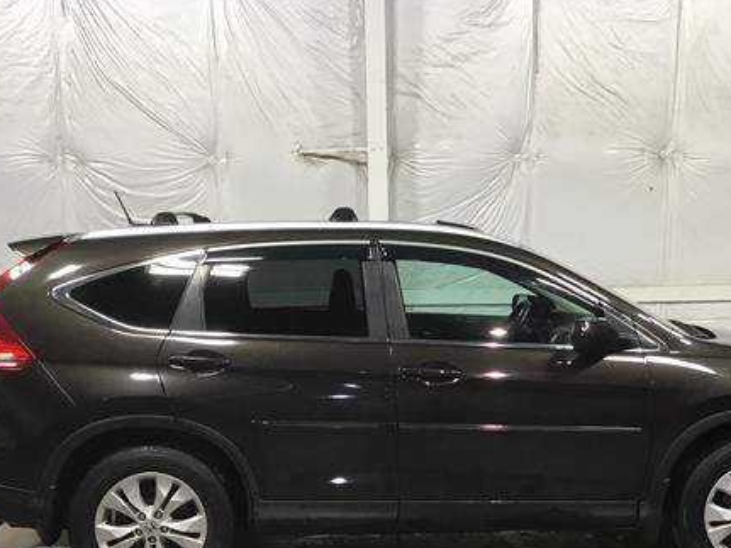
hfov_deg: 41.2
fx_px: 971
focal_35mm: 46
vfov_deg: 31.2
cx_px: 412
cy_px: 368
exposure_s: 1/30
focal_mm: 3.3
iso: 80
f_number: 2.4
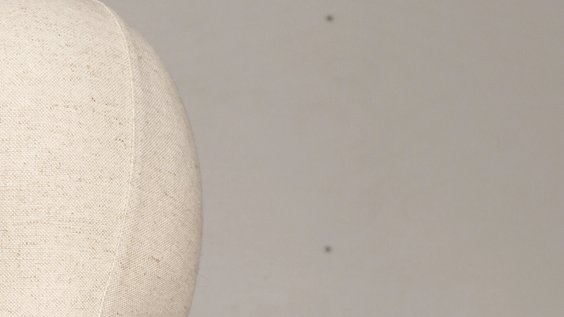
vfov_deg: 8.0
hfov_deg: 15.1
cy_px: 741
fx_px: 2109
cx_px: 99
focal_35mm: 141
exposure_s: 1/13
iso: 200
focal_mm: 32
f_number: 6.3
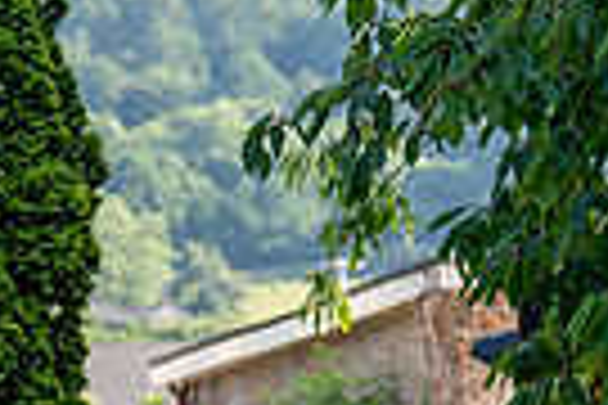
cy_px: 781
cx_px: -622
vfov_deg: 4.5
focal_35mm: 300
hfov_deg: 6.6
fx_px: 5066
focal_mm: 70
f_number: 2.8
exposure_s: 1/500
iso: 160
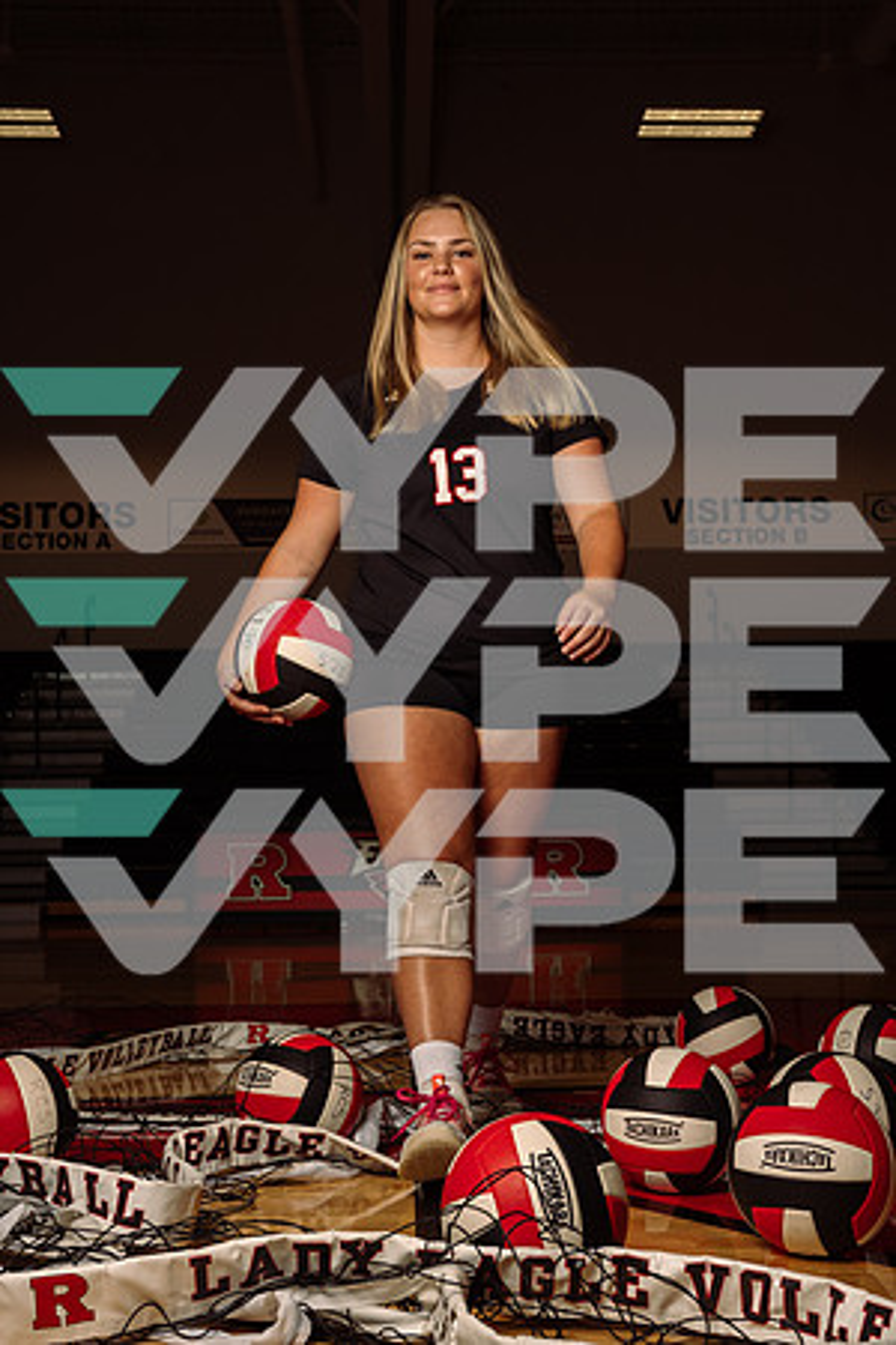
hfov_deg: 29.2
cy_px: 672
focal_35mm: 46
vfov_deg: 42.7
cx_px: 448
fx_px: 1717
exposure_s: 1/250
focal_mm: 46
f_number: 8
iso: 160
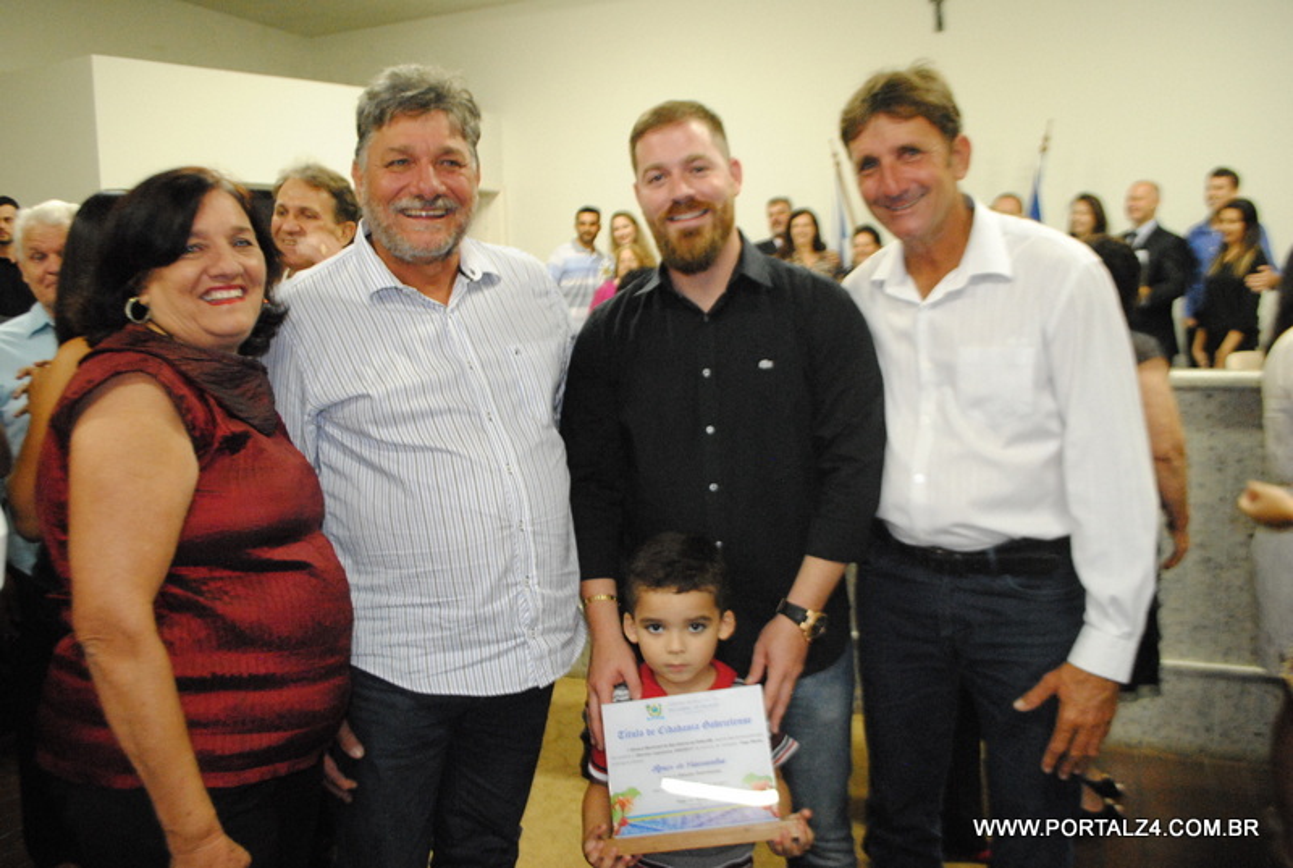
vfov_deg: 43.8
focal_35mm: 30
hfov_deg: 61.8
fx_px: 1080
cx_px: 646
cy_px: 434
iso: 1600
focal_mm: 20
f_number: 4
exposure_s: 1/40
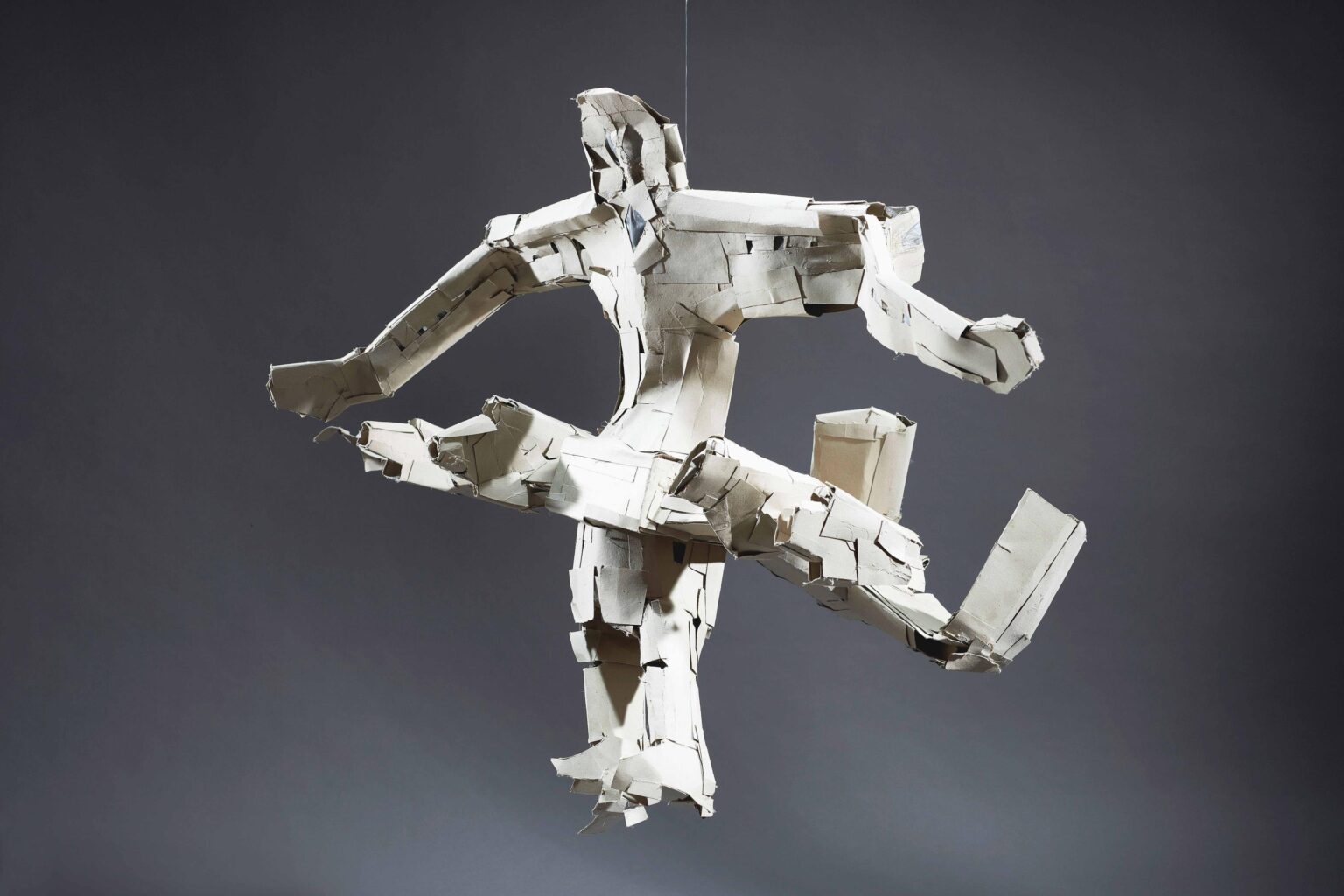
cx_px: 672
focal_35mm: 60
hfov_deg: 33.4
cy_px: 448
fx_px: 2240
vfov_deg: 22.6
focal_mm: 60
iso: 40
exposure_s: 1/125
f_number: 8
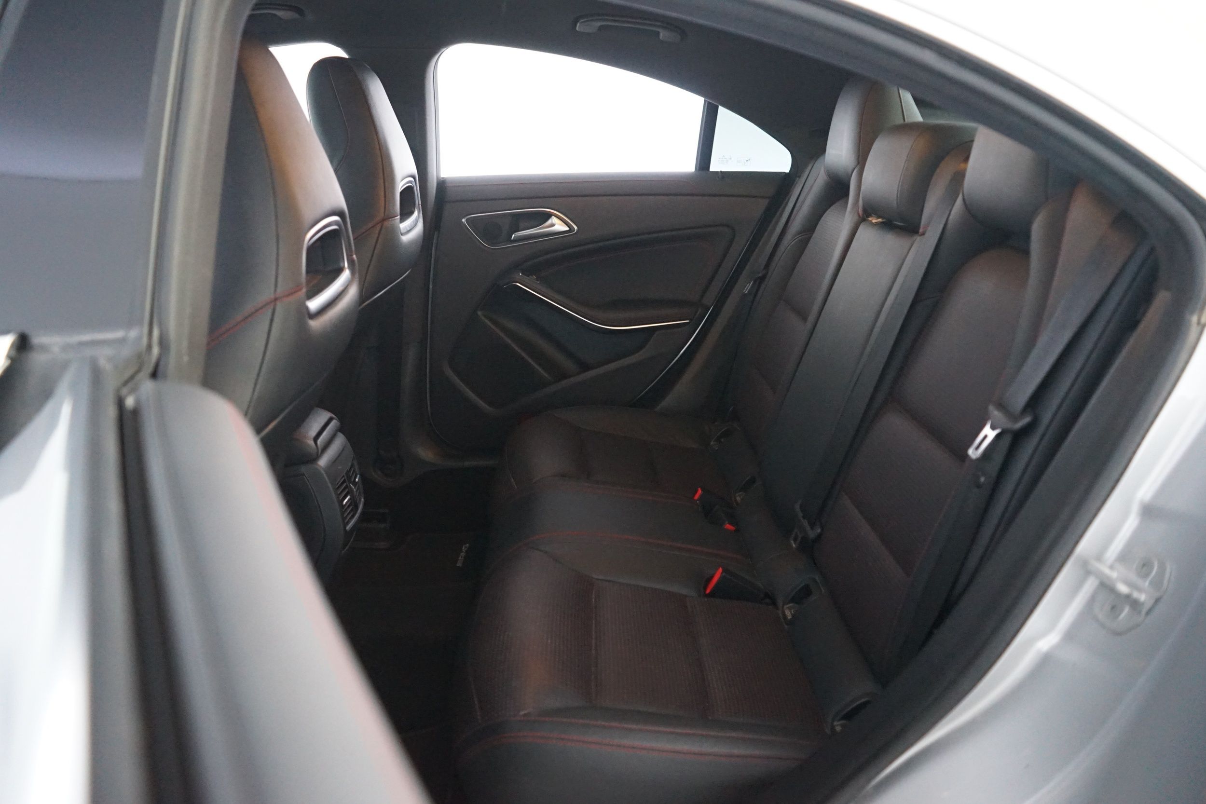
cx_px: 603
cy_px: 402
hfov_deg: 63.7
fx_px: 971
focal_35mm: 29
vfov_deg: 45.0
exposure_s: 1/10
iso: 6400
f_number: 4
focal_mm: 29
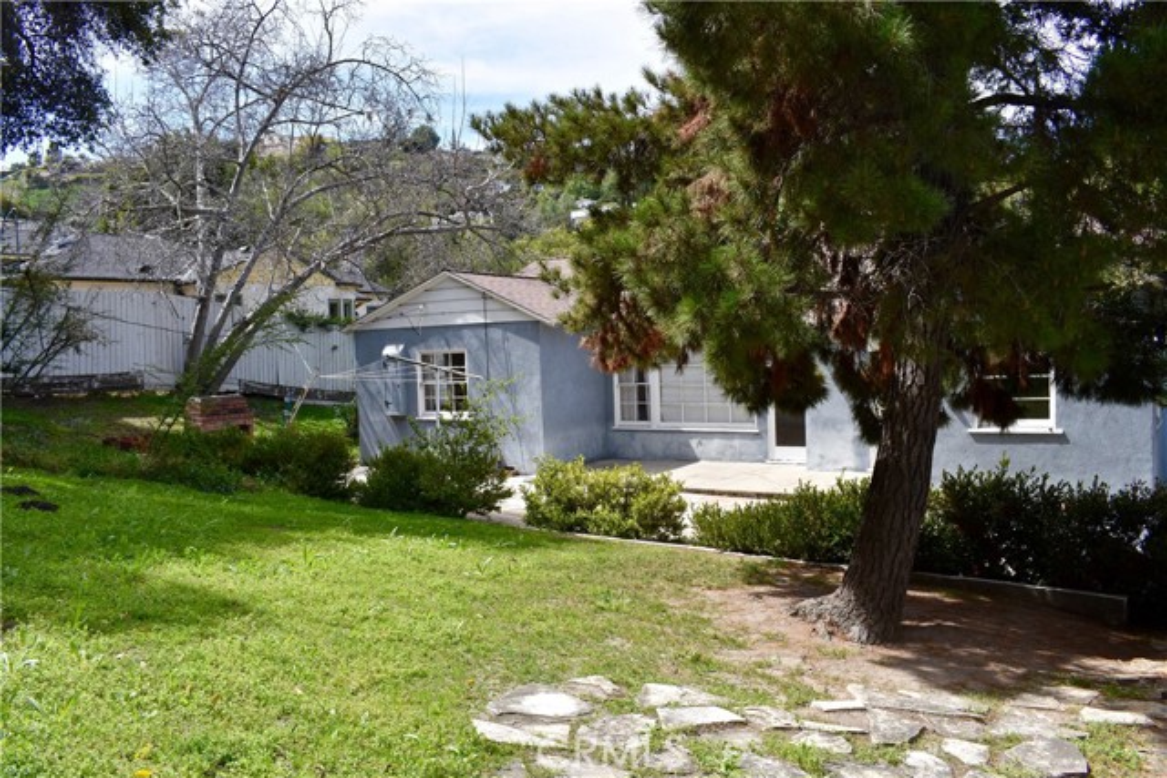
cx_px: 584
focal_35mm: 30
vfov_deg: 43.6
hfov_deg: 61.9
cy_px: 389
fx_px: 973
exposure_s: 1/500
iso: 250
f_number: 8
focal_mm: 20
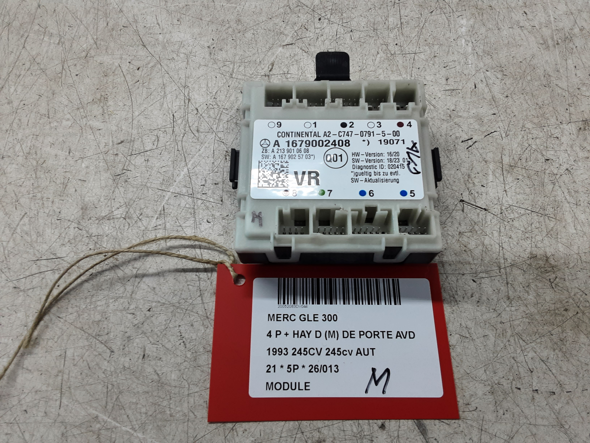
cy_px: 222
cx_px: 295
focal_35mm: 27
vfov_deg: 51.4
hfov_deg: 65.3
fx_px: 460
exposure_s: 1/50
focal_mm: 2.91
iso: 64
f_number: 1.9
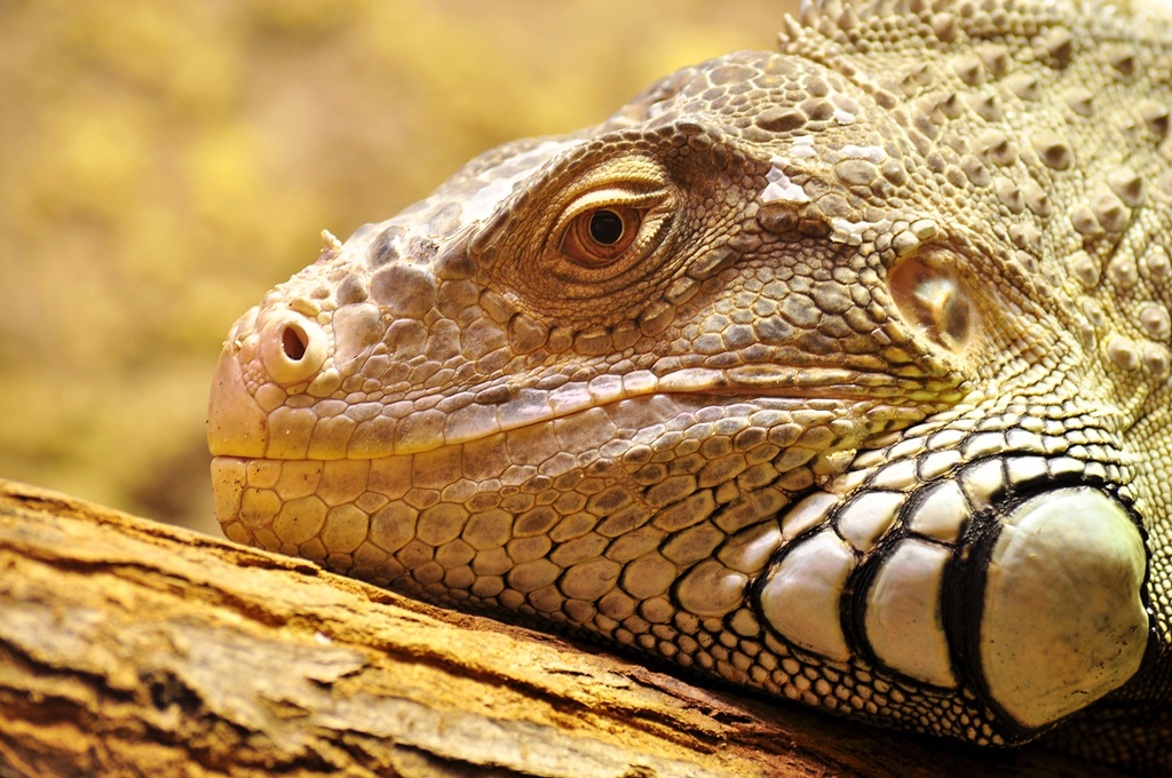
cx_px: 586
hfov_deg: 7.6
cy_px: 389
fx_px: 8779
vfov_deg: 5.1
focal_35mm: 270
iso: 200
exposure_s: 1/8
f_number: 7.1
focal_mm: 180
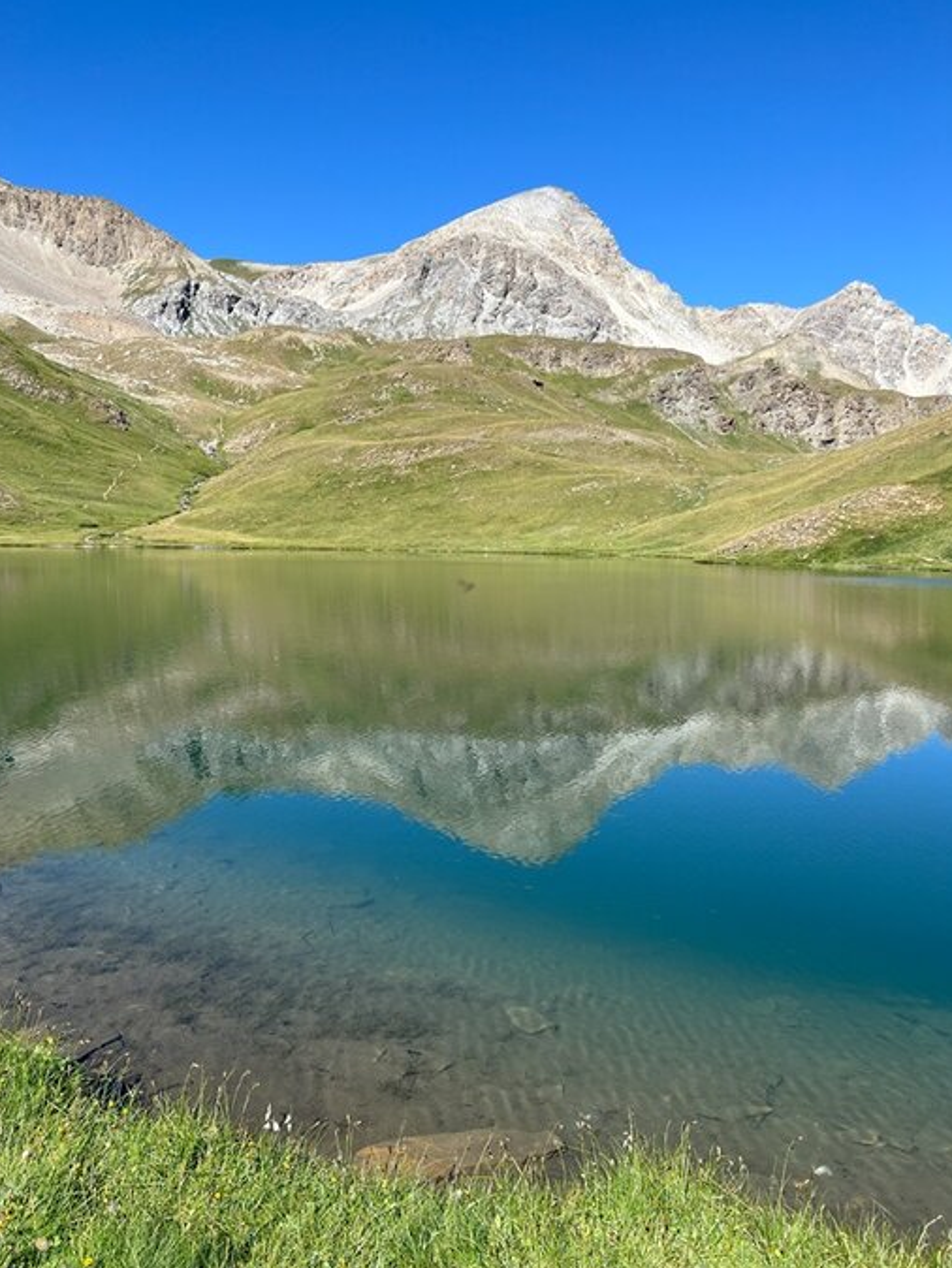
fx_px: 989
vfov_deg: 65.3
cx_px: 477
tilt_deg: -6.1
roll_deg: +0.2
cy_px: 647
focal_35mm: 27
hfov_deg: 51.4
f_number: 1.5
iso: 50
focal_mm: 5.7
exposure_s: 1/2762
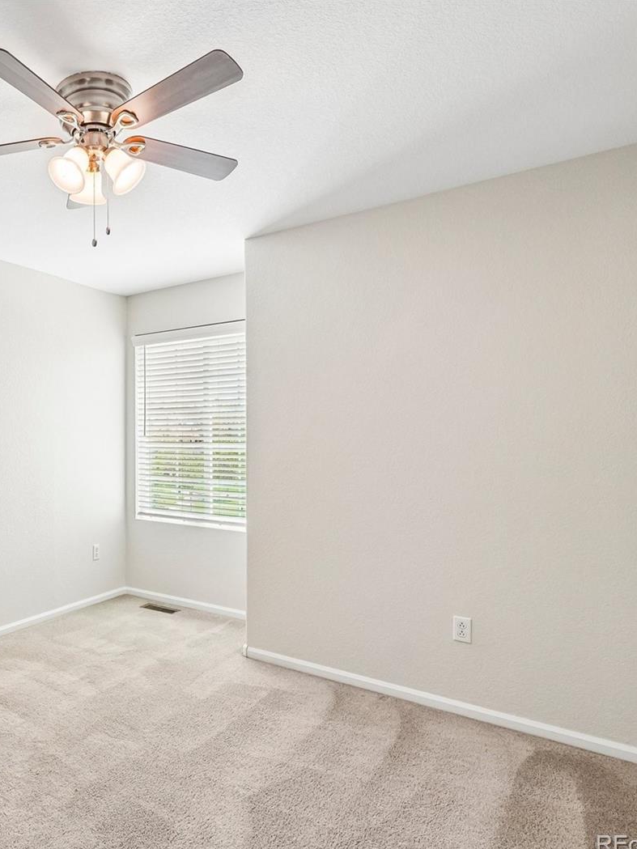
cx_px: 80
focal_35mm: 22
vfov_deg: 76.4
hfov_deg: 54.3
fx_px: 540
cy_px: 430
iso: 800
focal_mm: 10
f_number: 8
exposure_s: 1/30
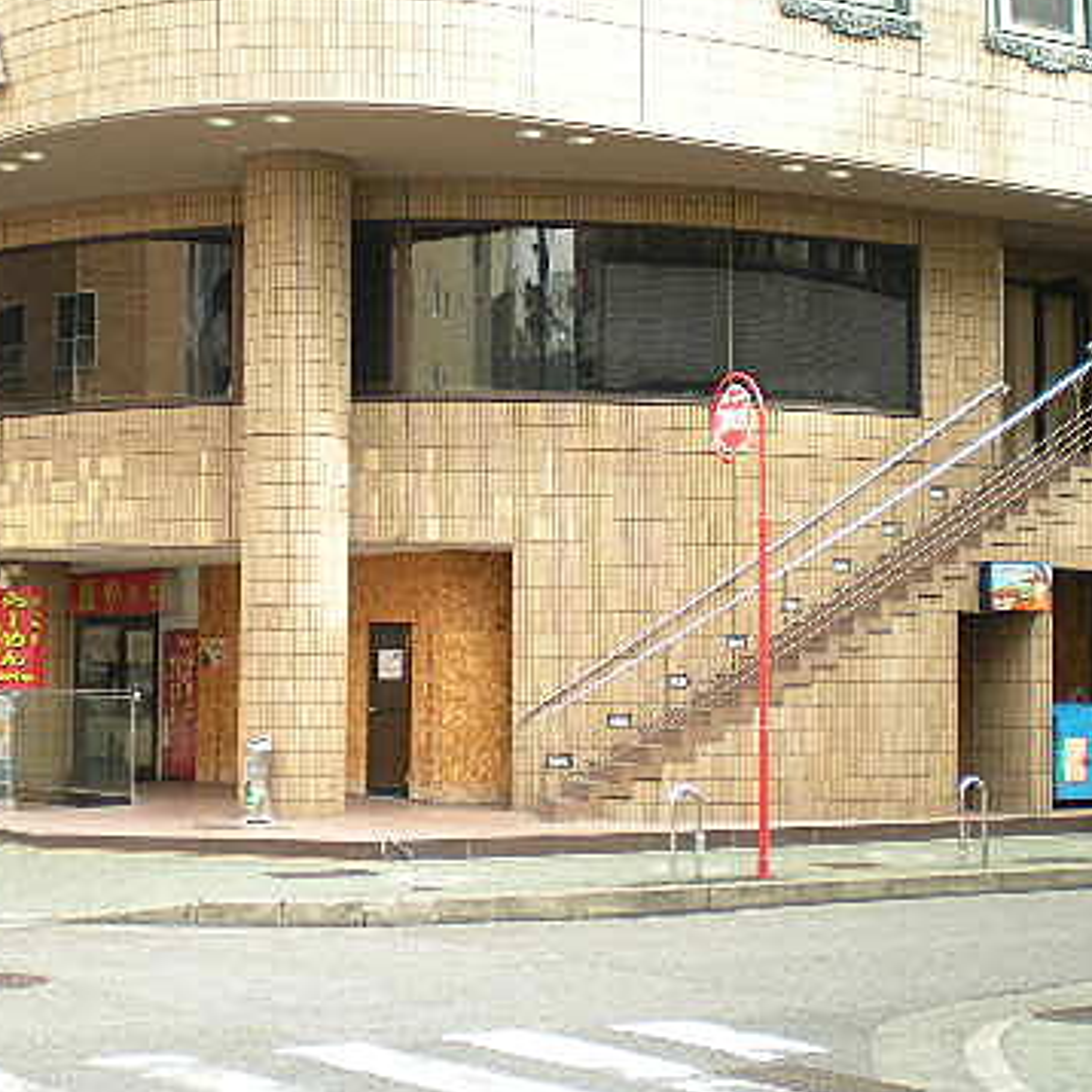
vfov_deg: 28.6
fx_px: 2141
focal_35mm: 60
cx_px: 442
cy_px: 610
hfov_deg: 28.5
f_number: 3.1
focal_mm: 6.3
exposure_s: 1/79.6
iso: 89
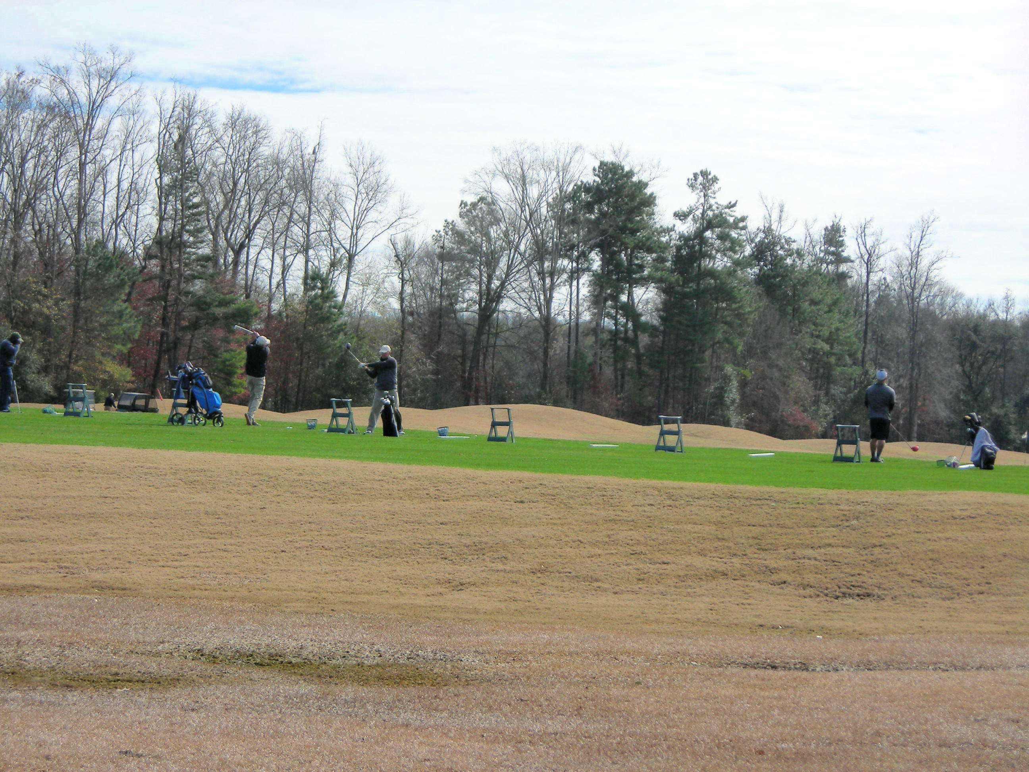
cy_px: 386
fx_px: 3062
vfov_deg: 14.4
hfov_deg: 19.1
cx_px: 514
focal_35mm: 103
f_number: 4.9
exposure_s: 1/424
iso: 50
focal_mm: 17
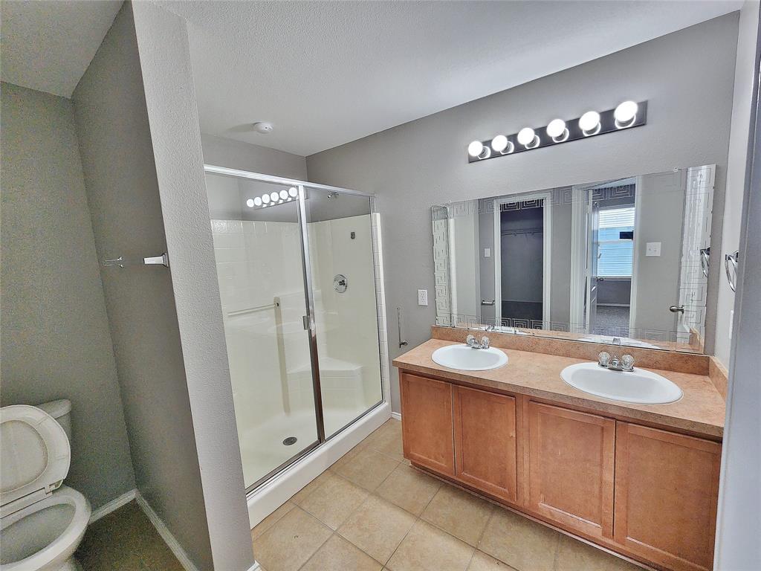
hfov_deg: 106.2
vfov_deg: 89.9
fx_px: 286
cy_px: 286
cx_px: 380
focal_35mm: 13
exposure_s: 1/60
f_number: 2.2
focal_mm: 2.2
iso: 200
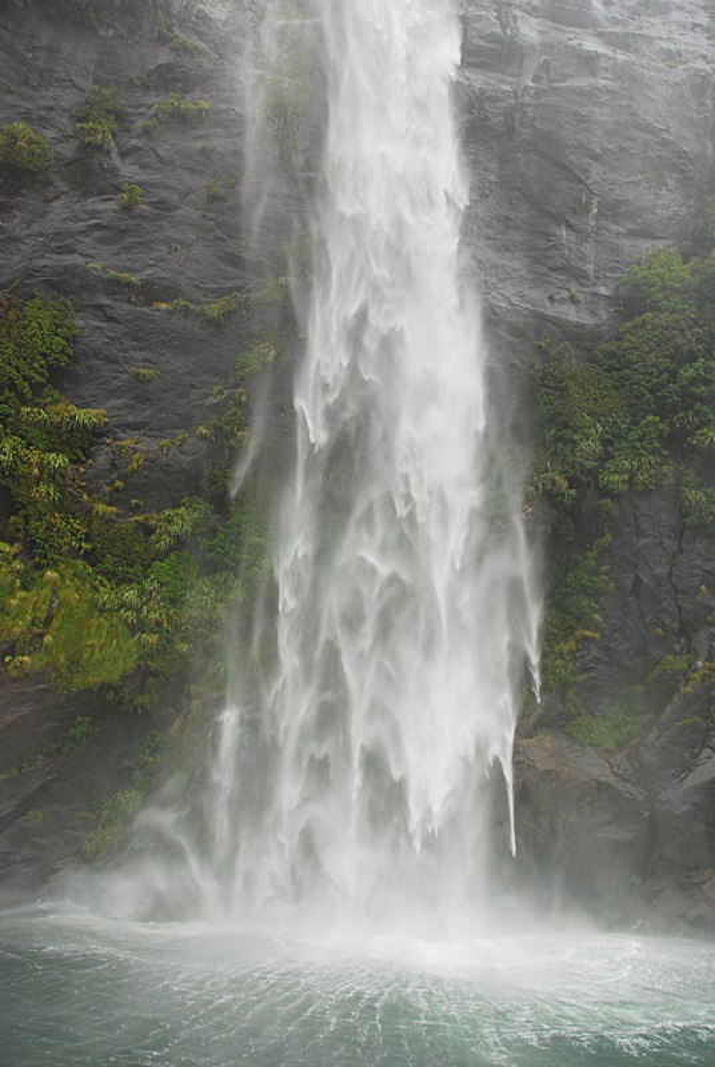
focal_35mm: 27
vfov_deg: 67.3
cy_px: 534
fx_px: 802
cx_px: 358
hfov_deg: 48.1
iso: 400
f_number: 6.3
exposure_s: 1/100
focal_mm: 18
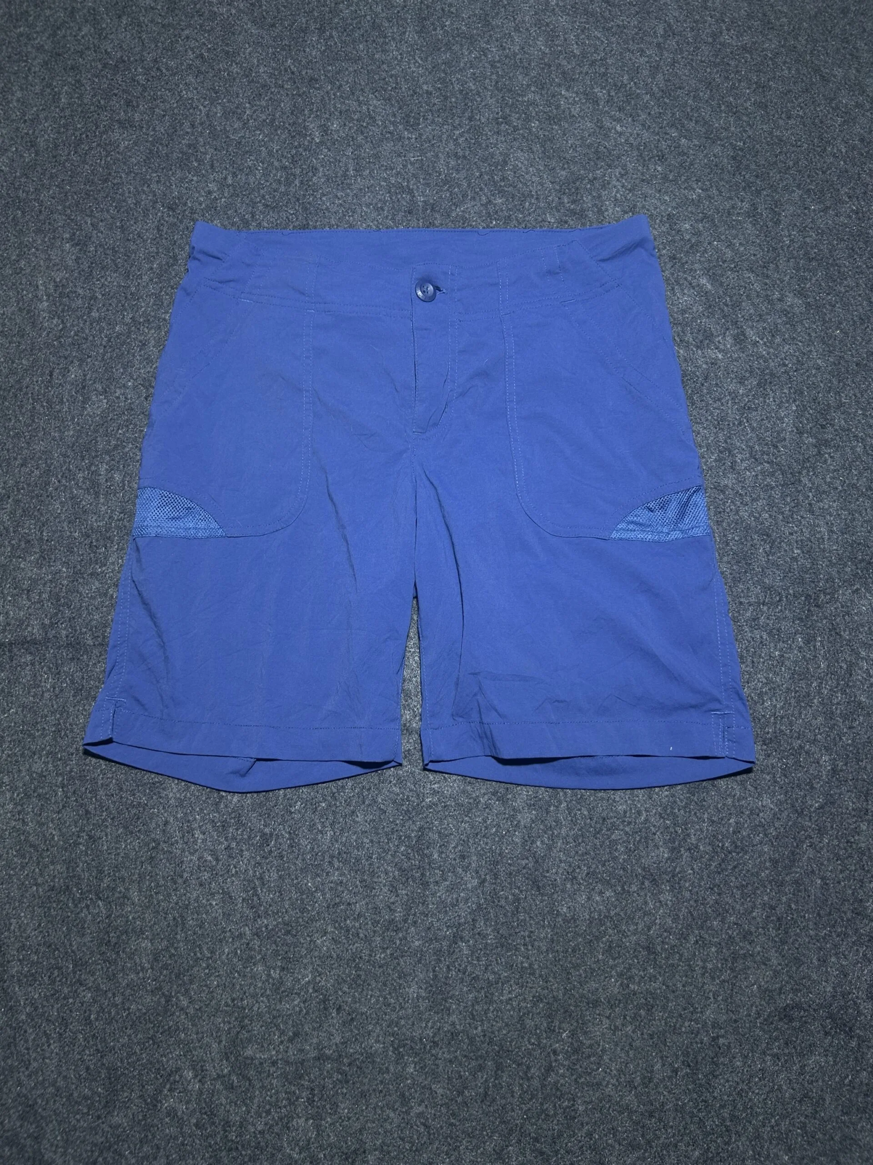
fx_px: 874
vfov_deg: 67.3
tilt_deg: -60.3
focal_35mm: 26
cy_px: 582
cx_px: 436
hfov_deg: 53.1
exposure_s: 1/50
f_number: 1.5
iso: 80
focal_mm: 5.7
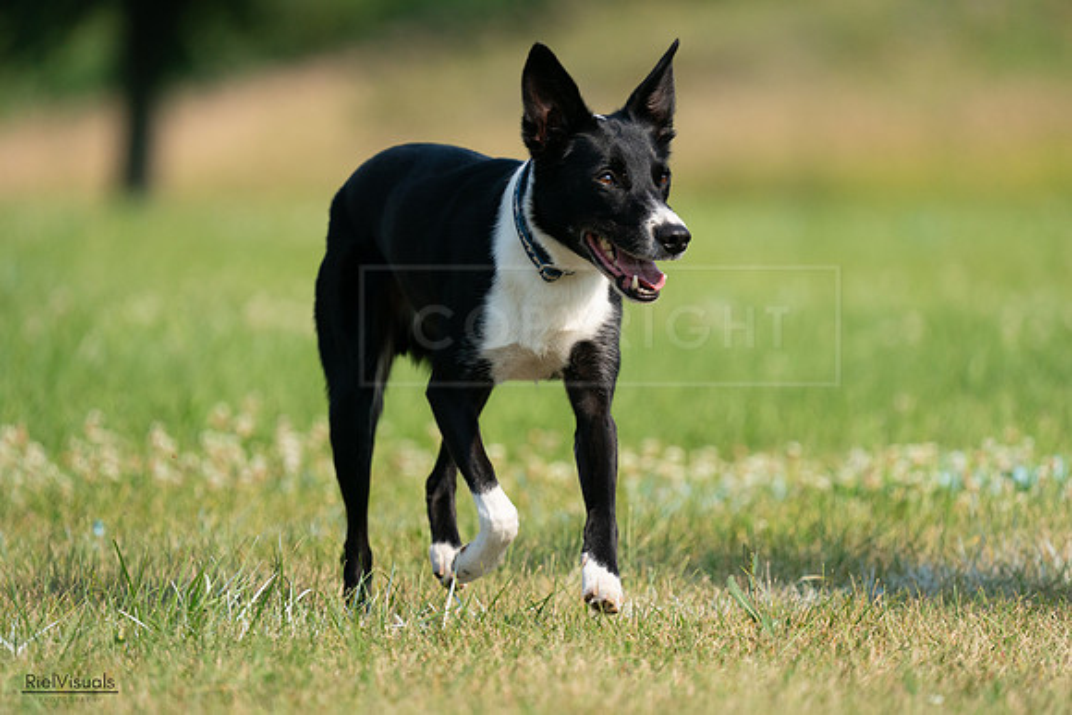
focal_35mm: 506
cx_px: 536
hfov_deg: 4.1
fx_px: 15070
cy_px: 358
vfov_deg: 2.7
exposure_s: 1/4000
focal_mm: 506
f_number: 6.3
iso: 1250
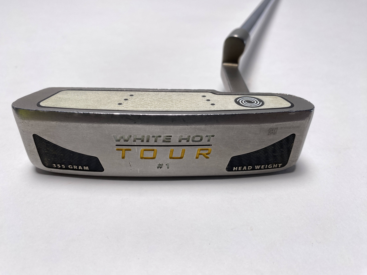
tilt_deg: -35.9
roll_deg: -0.9
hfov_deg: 69.4
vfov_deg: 54.9
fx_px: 265
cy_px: 138
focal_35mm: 25
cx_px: 184
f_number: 1.8
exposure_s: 1/544
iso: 32
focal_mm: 4.25
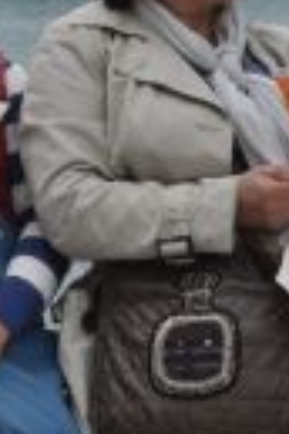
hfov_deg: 5.4
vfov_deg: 8.0
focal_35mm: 253
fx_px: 3046
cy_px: -177
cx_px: 34
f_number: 9
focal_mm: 34
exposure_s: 1/320
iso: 200
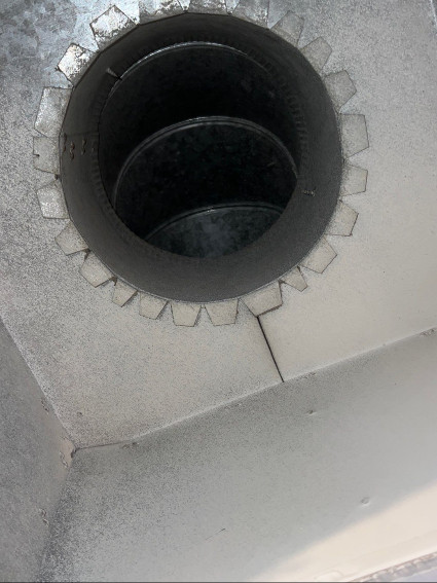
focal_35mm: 28
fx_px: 471
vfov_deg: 63.5
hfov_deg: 49.7
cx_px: 218
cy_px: 292
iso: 40
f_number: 1.8
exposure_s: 1/20
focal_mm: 4
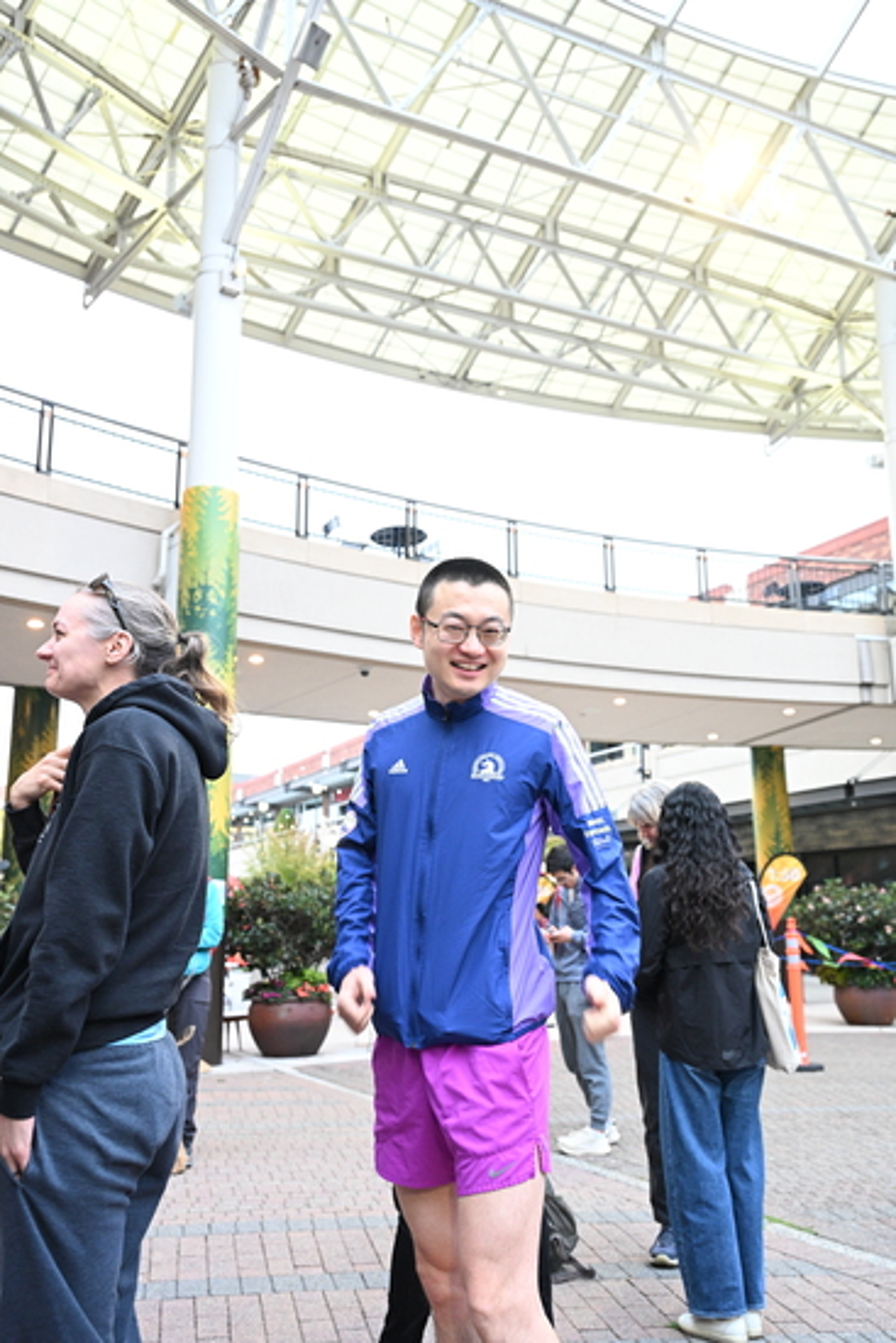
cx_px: 448
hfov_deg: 43.6
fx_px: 1119
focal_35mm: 30
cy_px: 672
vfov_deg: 61.9
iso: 3200
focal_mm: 30
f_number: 4
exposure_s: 1/160
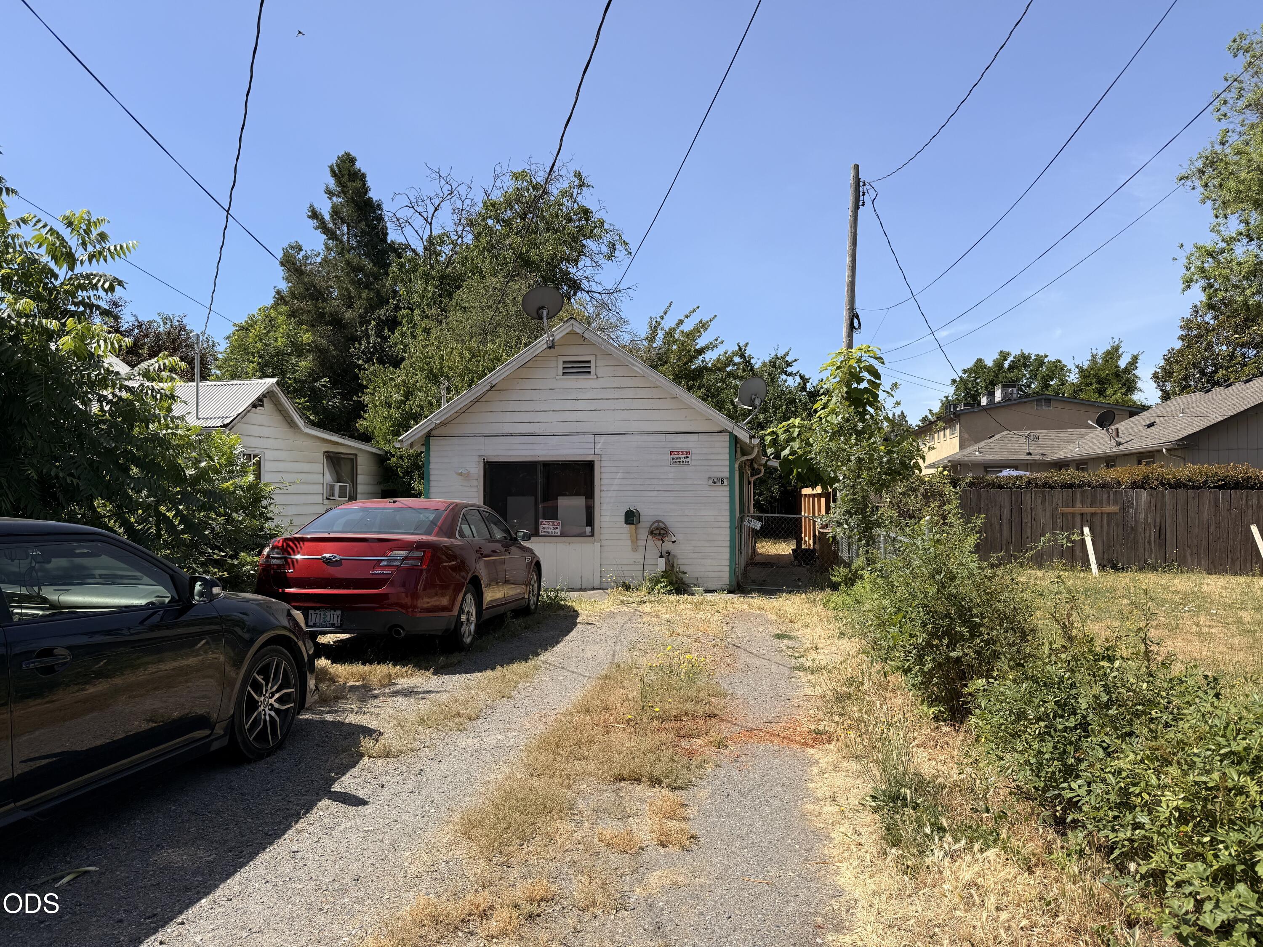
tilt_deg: +2.9
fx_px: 876
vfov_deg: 56.8
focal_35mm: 24
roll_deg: +0.0
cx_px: 632
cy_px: 474
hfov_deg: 71.6
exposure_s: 1/3953
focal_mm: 6.76
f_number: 1.78
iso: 80
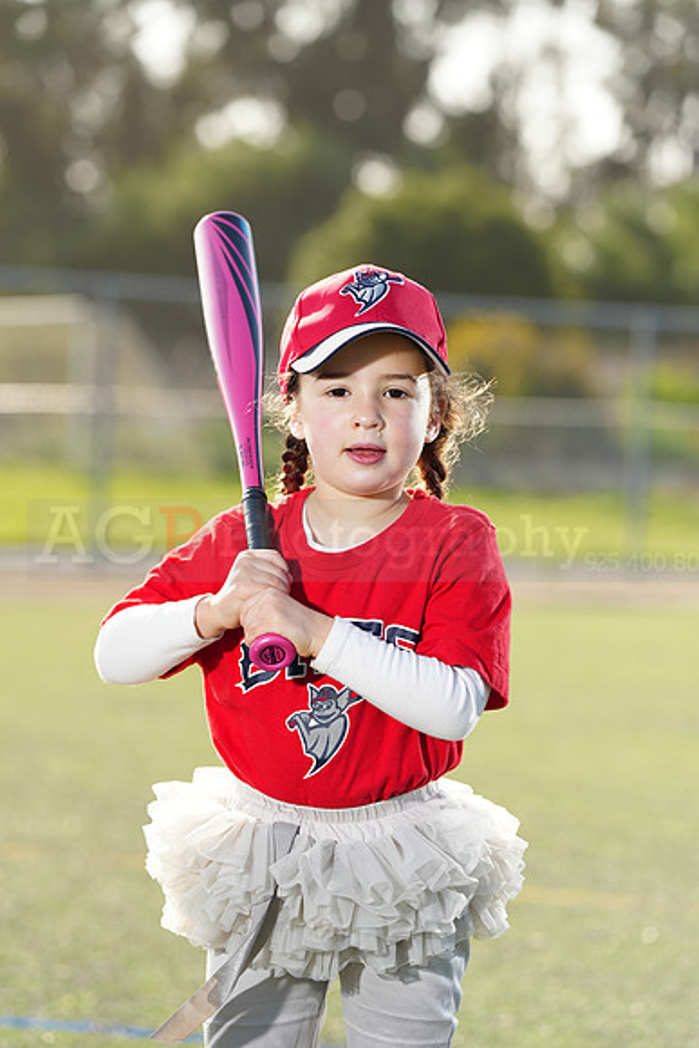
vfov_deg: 13.7
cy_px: 524
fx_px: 4366
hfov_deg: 9.2
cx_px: 350
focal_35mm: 150
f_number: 5
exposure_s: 1/250
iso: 100
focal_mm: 150
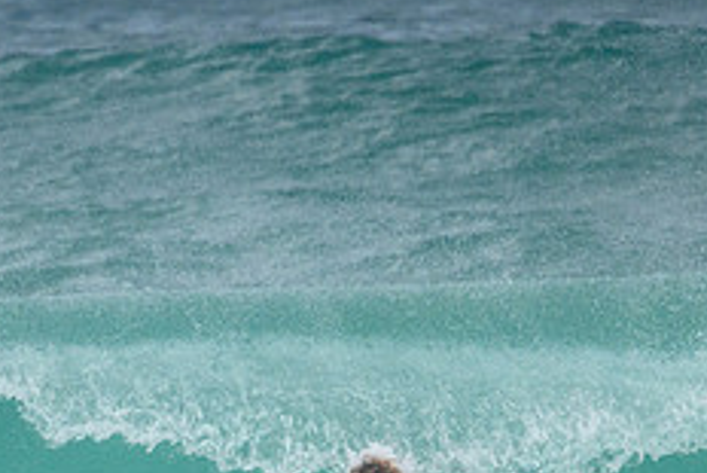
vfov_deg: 0.7
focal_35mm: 2003
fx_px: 39360
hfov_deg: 1.0
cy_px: 566
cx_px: 280
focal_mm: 800
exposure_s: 1/2000
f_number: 11
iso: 1400
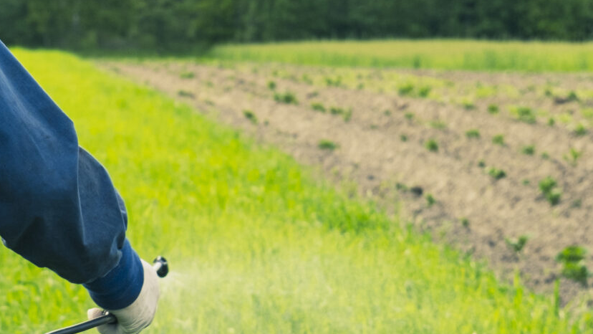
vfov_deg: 8.1
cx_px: 35
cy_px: 127
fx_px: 2343
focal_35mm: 149
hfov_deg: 14.3
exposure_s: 1/480
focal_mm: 30.8
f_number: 4
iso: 160
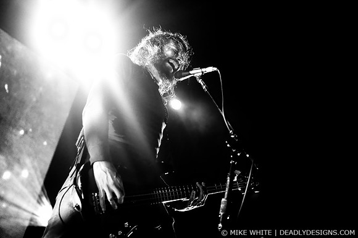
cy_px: 119
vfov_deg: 29.8
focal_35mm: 45
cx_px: 179
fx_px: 447
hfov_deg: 43.7
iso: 1000
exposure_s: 1/160
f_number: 2.2
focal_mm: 30
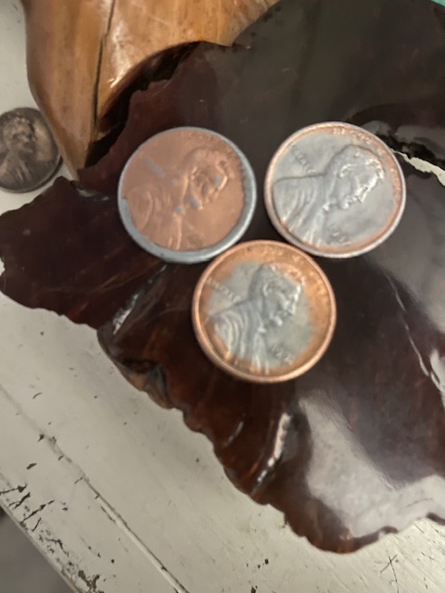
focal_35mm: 26
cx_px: 222
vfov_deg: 67.3
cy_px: 296
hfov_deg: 53.1
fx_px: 446
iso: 500
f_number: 1.8
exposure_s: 1/11
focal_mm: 4.25
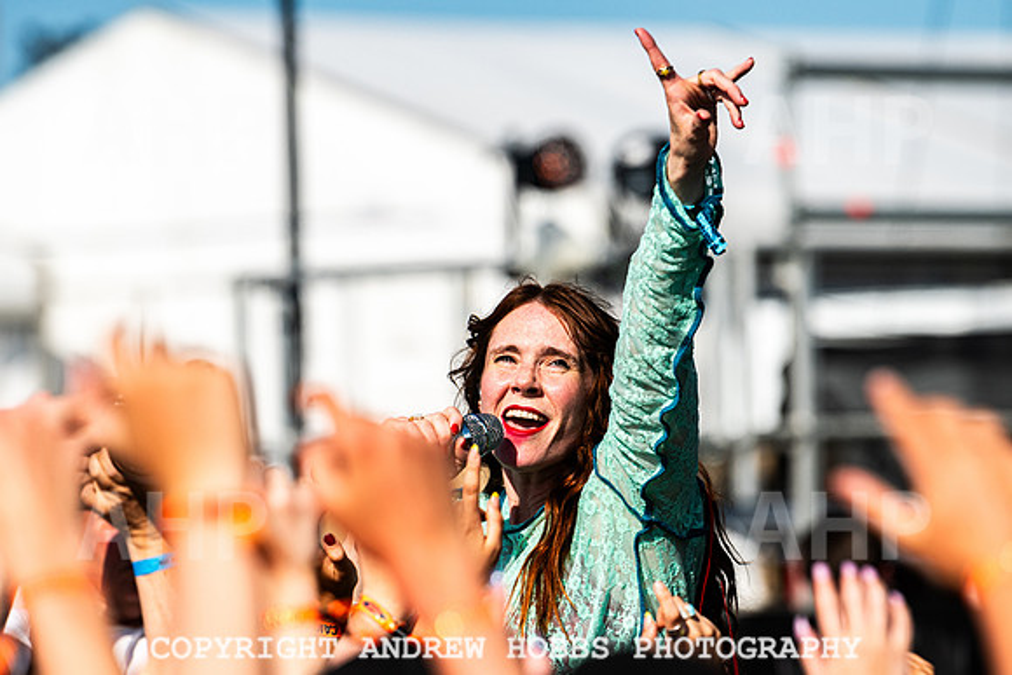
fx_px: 7532
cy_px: 403
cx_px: 463
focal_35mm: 268
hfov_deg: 7.7
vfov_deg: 5.1
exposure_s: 1/5000
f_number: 4
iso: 200
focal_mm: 200
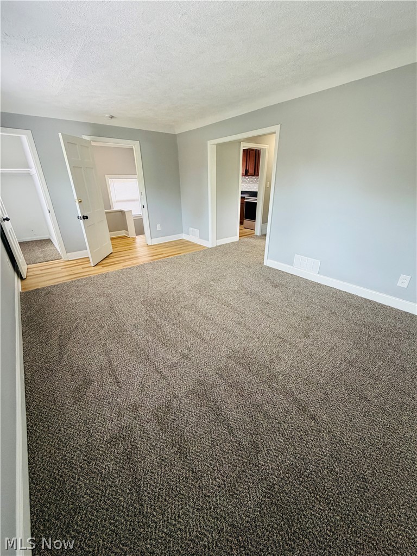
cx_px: 208
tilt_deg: -24.0
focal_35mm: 14
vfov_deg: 102.1
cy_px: 278
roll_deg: +0.6
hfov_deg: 85.7
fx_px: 225
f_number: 2.2
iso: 320
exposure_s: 1/92
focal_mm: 2.22
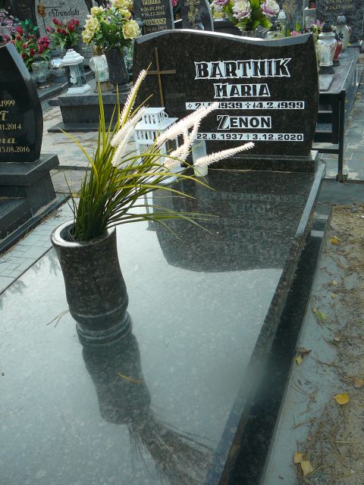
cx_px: 182
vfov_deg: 52.6
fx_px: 491
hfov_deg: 40.7
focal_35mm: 35
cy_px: 242
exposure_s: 1/80
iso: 80
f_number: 2.8
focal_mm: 5.2
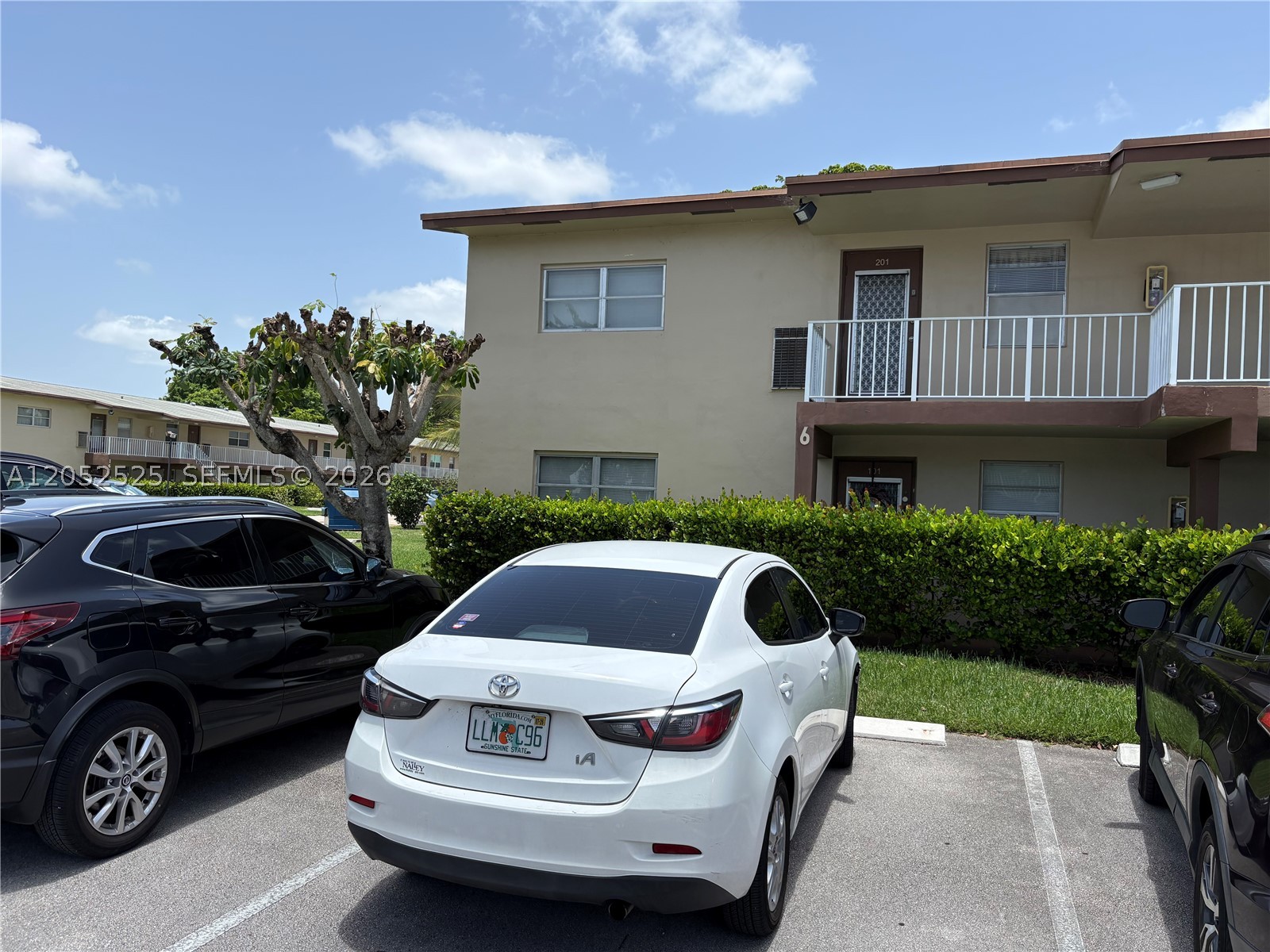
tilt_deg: +1.5
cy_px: 476
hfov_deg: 67.3
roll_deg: -2.1
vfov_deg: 53.1
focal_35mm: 26
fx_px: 954
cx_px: 635
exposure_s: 1/2865
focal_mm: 5.96
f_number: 1.6
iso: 50
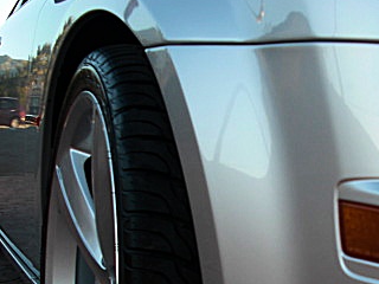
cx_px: 294
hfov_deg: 26.6
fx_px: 788
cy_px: 247
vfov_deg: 20.1
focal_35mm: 72
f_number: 2.8
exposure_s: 1/125
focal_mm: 6.3
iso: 50
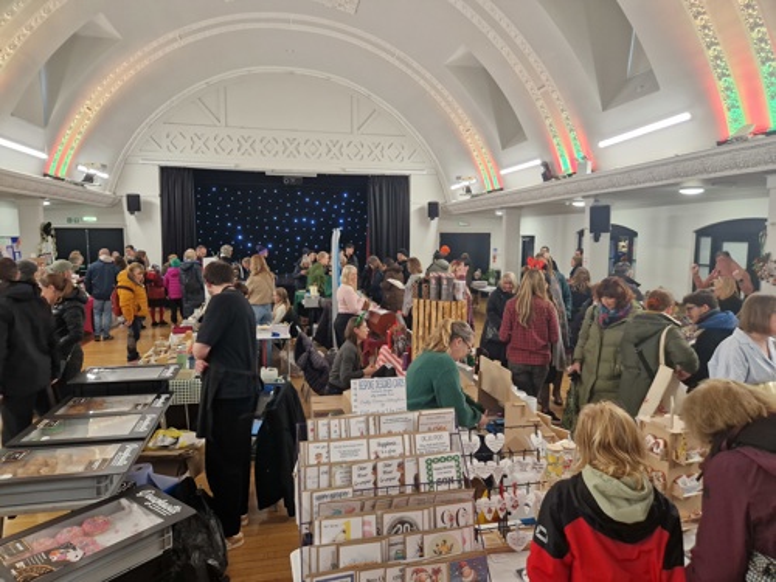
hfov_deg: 73.9
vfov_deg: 58.9
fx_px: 516
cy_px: 291
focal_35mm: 23
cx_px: 388
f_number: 1.8
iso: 200
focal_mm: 5.4
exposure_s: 1/100
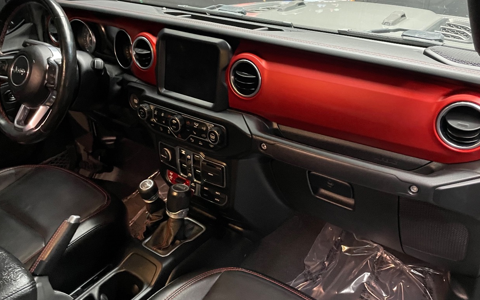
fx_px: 419
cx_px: 267
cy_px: 121
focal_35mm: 32
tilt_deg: -25.5
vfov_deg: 39.3
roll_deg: +1.0
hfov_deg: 59.5
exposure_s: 1/30
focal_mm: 4.2
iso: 800
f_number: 1.6
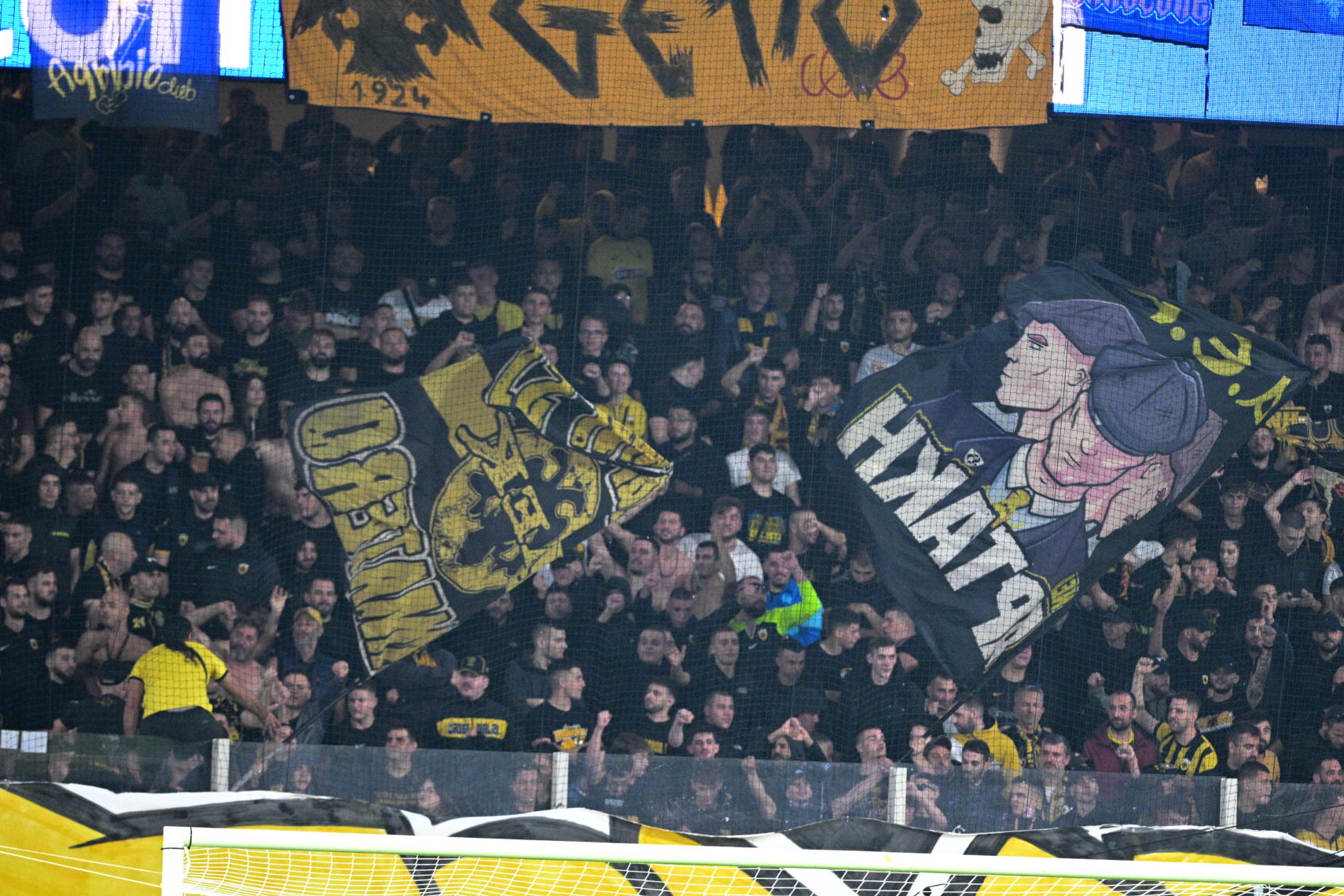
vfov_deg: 2.3
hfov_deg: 3.4
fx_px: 22361
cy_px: 433
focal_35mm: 599
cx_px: 784
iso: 2000
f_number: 3.2
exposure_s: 1/500
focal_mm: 400
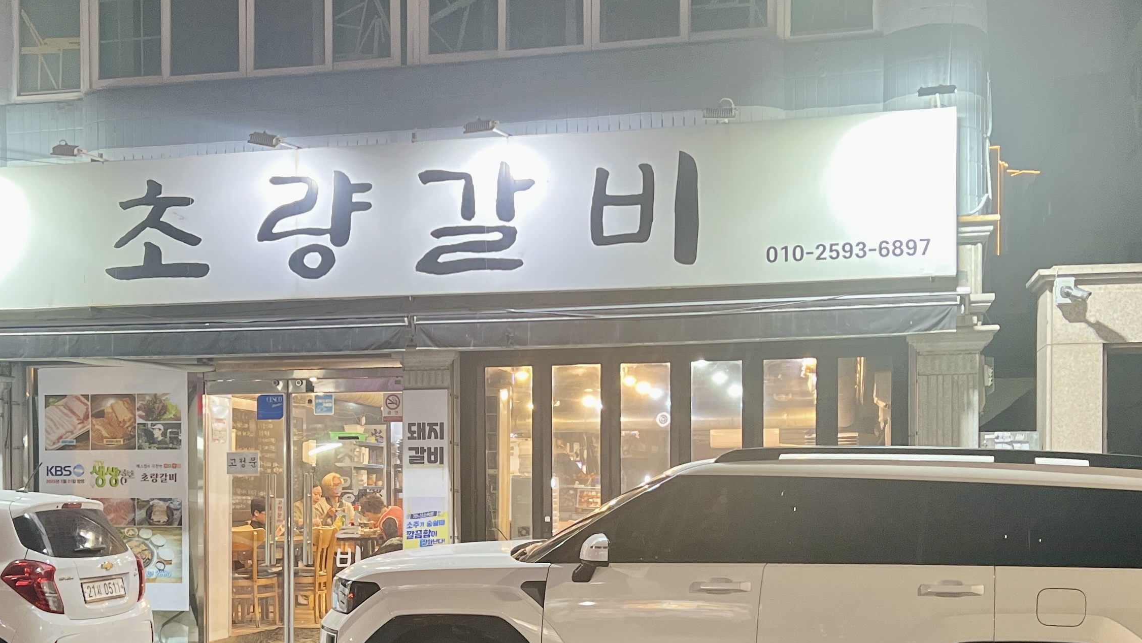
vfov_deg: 34.3
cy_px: 440
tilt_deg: -0.2
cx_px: 473
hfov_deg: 57.7
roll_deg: +0.5
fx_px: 1030
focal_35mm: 34
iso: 320
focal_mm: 5.7
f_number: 1.5
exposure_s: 1/60
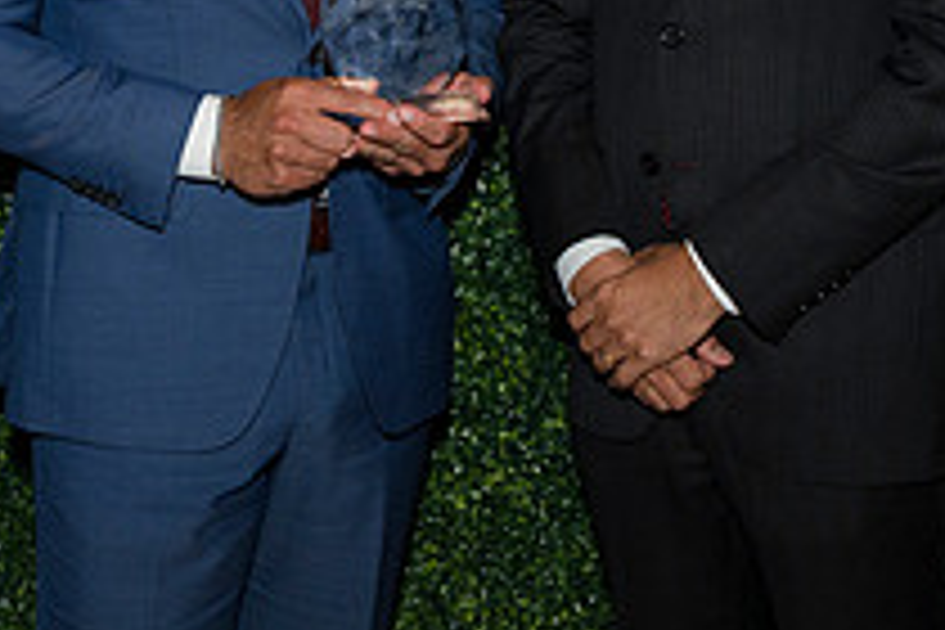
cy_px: -227
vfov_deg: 12.6
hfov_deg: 19.5
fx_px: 2756
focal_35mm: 105
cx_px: 428
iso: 800
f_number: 5
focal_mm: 38
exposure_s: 1/160
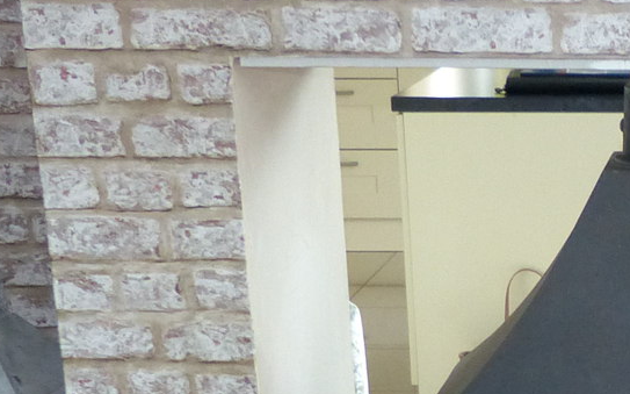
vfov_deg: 12.6
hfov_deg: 19.5
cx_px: 765
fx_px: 1716
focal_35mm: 100
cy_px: 540
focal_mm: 4.5
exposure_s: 1/60
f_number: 2.8
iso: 250
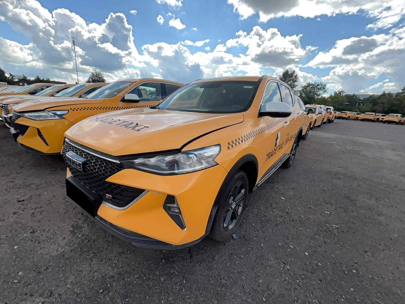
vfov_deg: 85.6
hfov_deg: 101.9
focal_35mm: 14
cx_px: 189
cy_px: 160
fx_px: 164
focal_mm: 1.54
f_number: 2.4
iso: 16
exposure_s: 1/731
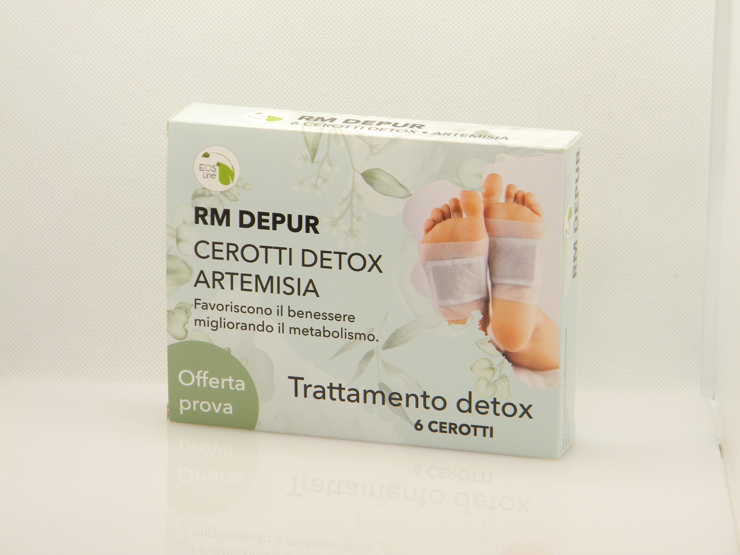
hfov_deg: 10.8
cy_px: 278
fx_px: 3912
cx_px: 370
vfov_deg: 8.1
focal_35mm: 183
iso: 80
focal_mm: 33.1
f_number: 5.2
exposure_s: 1/32.7
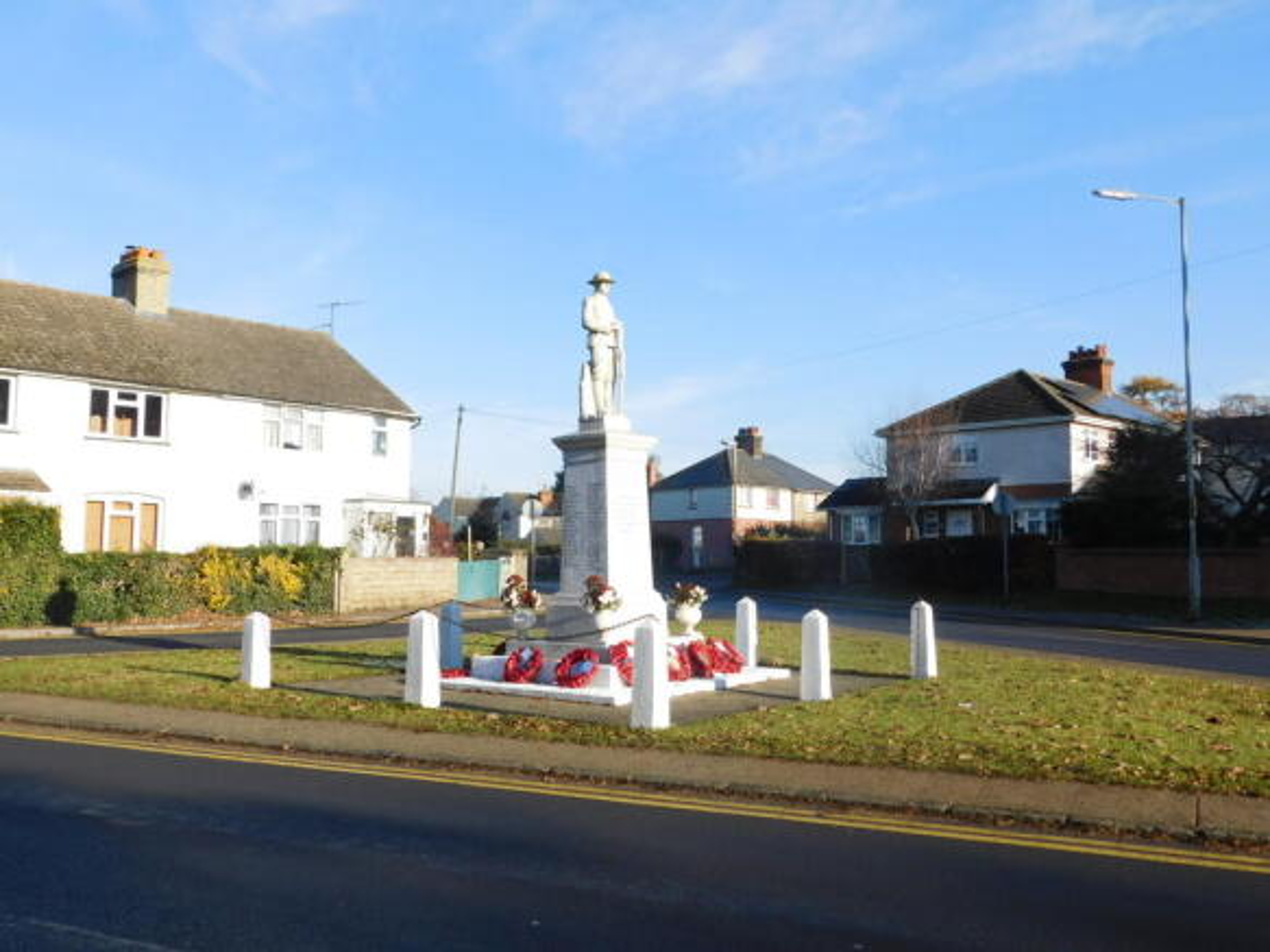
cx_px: 635
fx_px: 1100
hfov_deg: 60.0
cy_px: 476
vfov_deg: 46.8
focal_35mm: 30
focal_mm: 5.3
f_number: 3.2
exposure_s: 1/1000
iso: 125
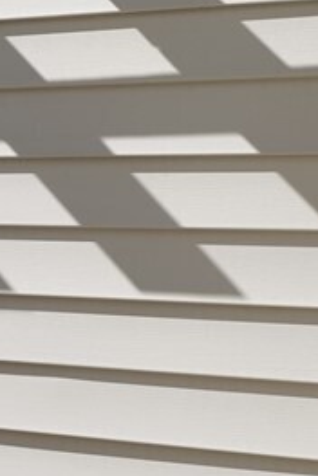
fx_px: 1192
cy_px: 262
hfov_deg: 8.2
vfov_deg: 22.6
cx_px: -953
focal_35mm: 90
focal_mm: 14
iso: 100
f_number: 4.5
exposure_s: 1/800
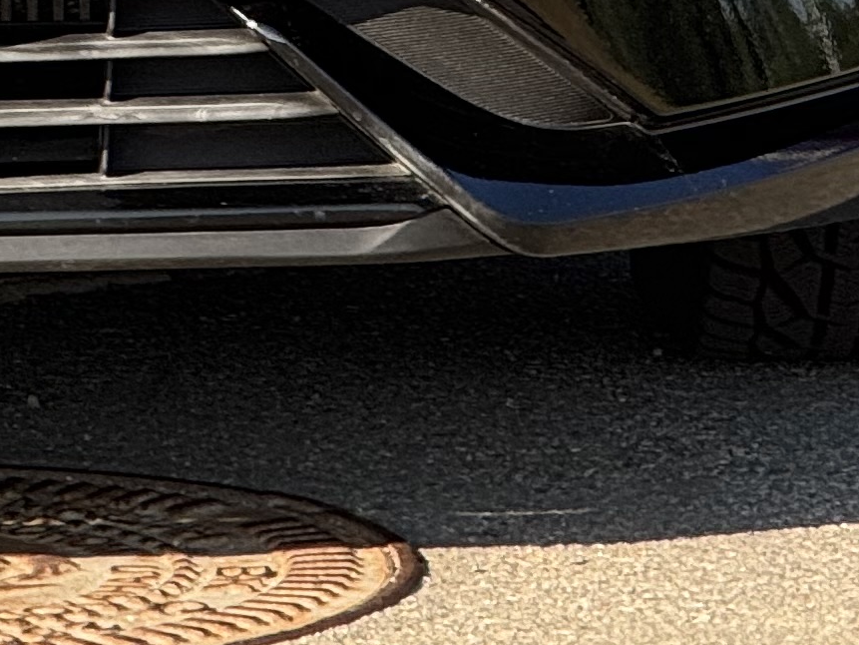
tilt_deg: -2.8
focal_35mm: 562
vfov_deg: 2.6
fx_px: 13948
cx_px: -483
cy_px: -730
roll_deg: +1.5
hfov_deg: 3.5
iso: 50
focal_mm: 15.66
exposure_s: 1/346
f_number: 2.8
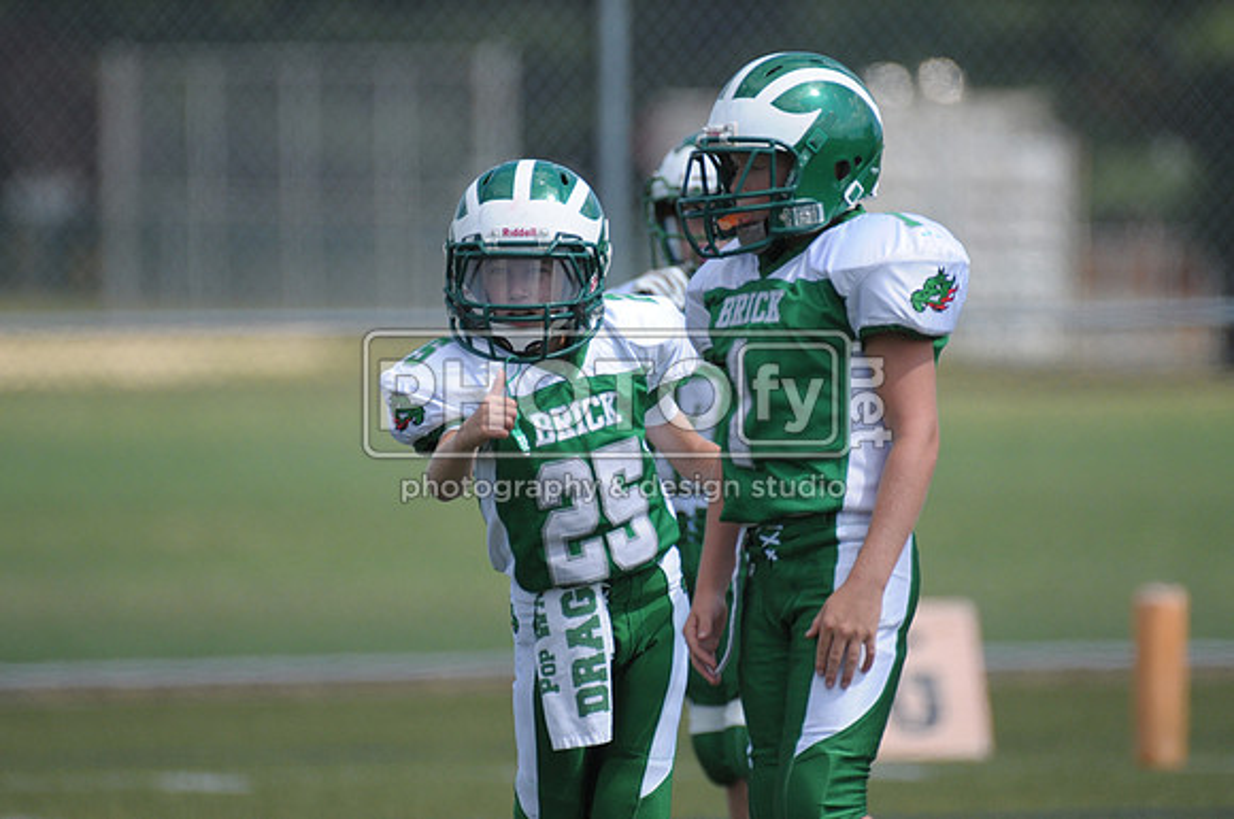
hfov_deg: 3.4
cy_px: 410
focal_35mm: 600
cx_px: 617
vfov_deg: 2.3
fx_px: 20538
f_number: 4
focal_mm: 400
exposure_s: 1/3200
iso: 500
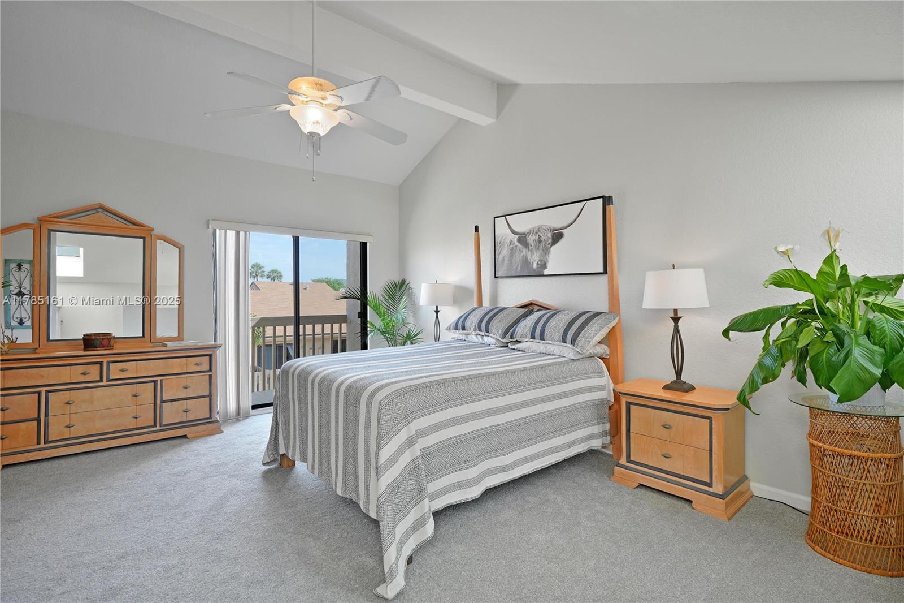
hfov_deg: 96.7
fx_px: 402
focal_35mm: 16
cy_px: 302
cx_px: 452
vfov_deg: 73.7
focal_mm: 16
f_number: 9
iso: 800
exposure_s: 1/1000
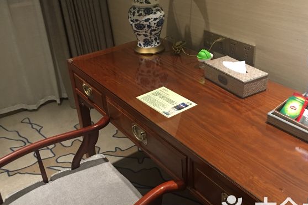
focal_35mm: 38
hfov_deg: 50.7
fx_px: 325
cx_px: 167
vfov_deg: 35.0
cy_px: 92
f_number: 2.2
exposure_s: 1/10
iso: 100
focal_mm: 4.15
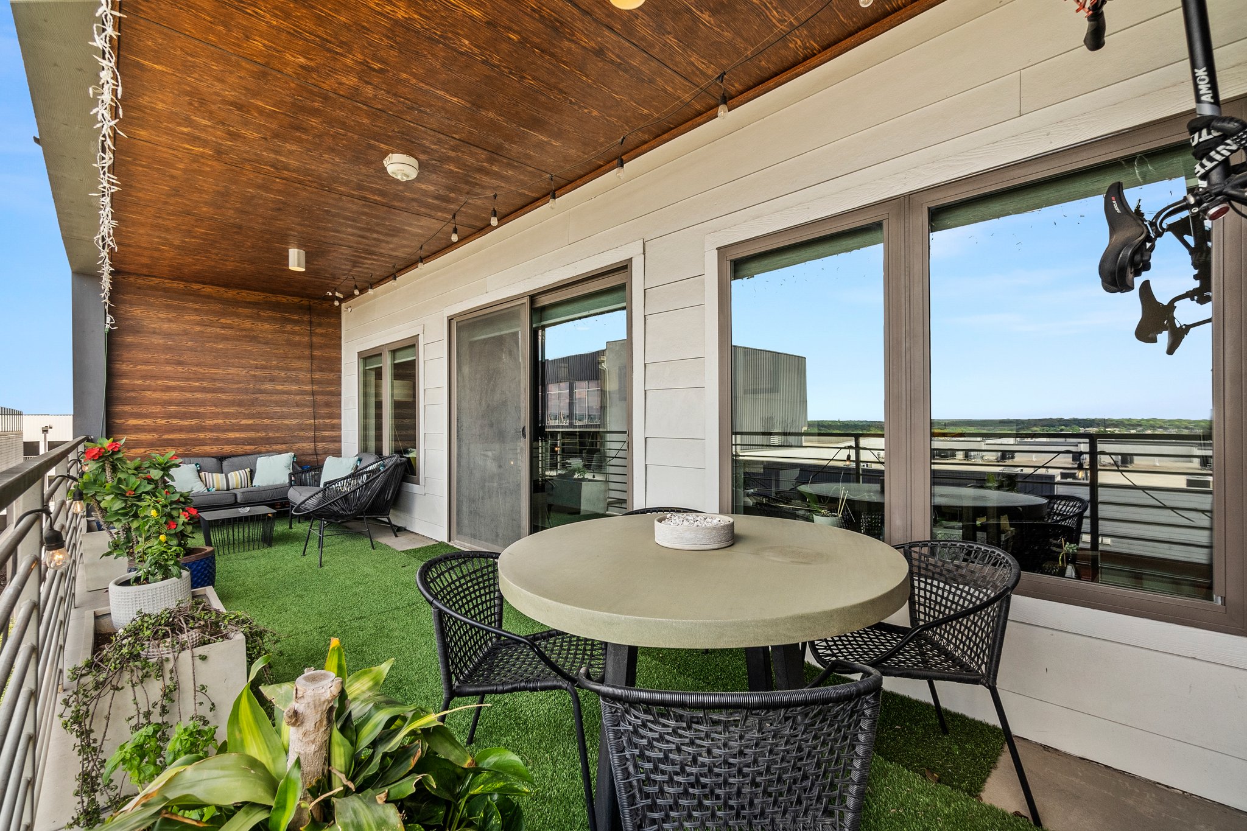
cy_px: 416
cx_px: 624
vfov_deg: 77.3
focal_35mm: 15
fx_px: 520
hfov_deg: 100.4
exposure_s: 1/80
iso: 640
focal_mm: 10
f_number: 8
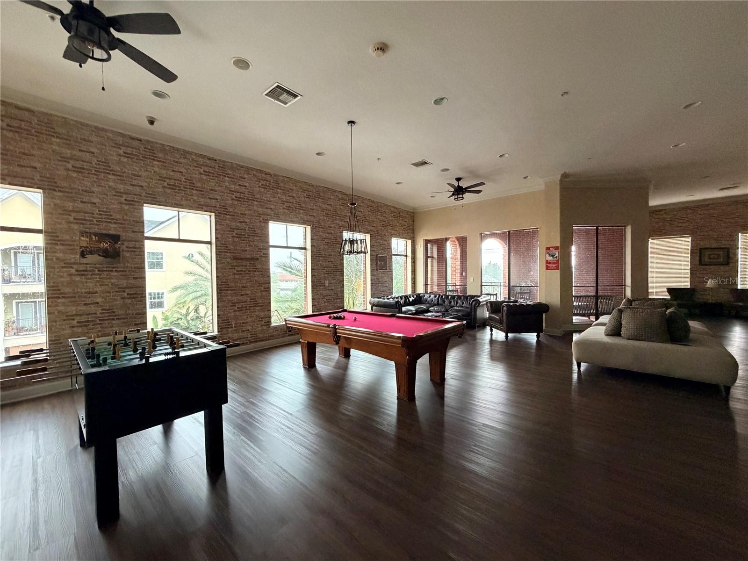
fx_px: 303
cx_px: 374
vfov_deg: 85.7
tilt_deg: -1.4
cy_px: 280
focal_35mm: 14
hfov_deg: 102.1
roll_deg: +1.4
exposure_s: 1/60
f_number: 2.2
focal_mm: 2.22
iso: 500
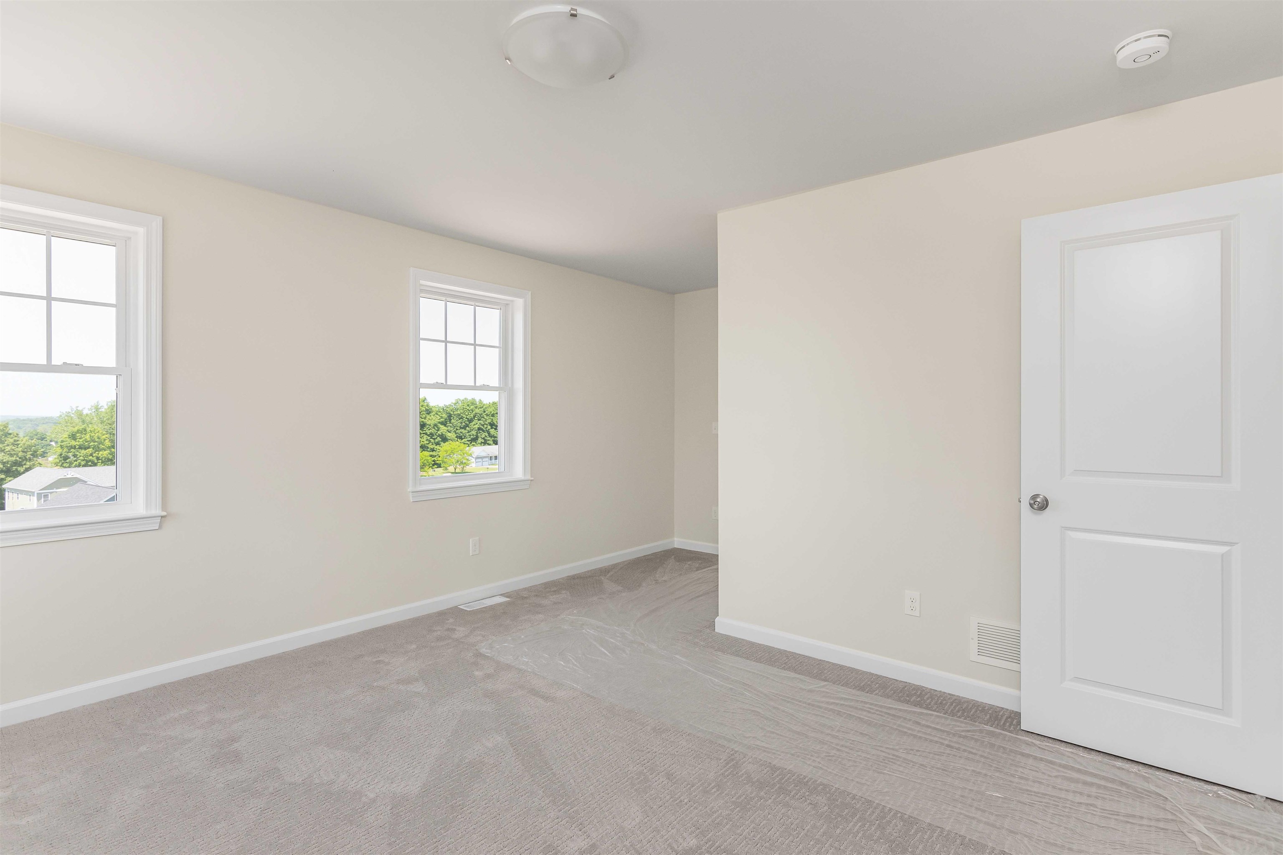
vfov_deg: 73.7
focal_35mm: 16
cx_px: 642
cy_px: 428
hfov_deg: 96.7
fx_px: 570
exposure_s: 1/125
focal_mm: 11
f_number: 6.3
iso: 250
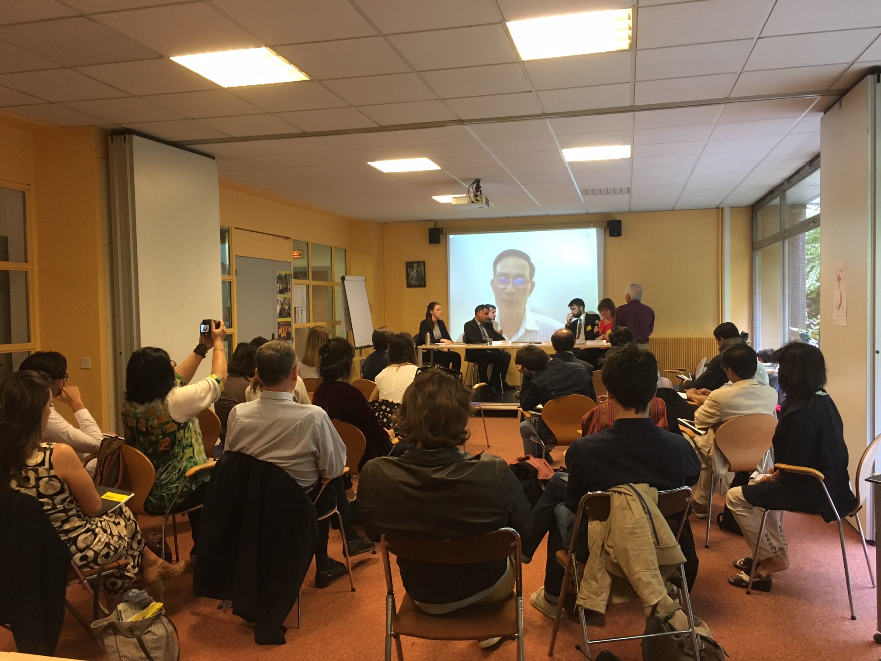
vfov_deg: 48.2
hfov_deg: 61.7
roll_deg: +0.7
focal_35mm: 29
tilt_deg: -0.6
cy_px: 330
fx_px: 738
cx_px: 440
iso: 200
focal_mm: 4.15
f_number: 2.2
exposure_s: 1/33
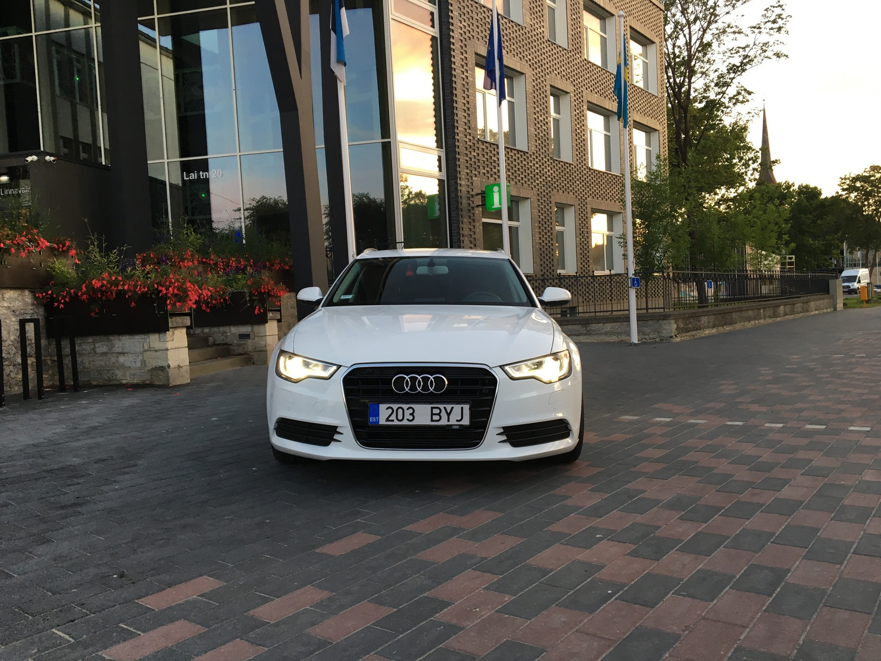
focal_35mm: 29
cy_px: 330
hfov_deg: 61.7
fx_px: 738
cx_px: 440
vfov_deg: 48.2
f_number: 2.2
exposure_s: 1/33
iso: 25
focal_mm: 4.15
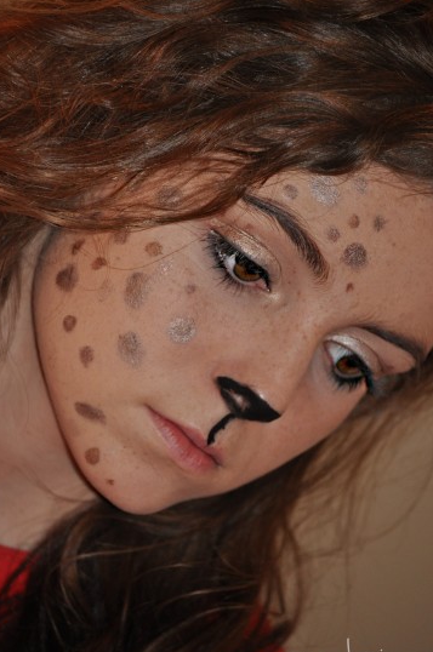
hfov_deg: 5.5
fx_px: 4543
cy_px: 308
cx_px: 210
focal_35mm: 251
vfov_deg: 8.2
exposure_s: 1/60
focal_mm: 150
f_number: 5
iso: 800
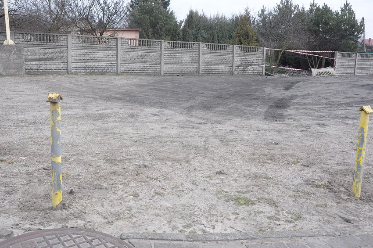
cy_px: 124
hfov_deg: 53.2
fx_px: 373
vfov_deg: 36.8
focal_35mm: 36
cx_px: 186
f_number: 10
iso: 500
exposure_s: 1/400
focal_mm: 24
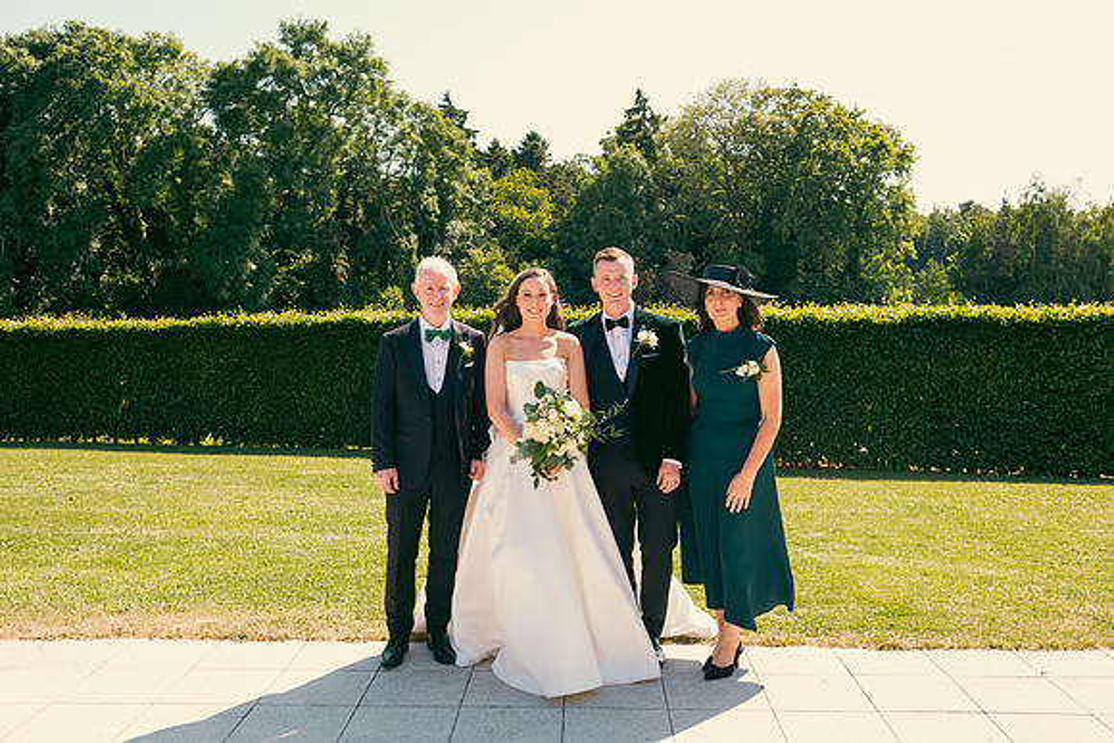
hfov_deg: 55.8
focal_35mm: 34
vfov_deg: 38.9
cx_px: 557
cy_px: 372
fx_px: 1052
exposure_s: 1/200
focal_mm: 34
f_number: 6.3
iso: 125
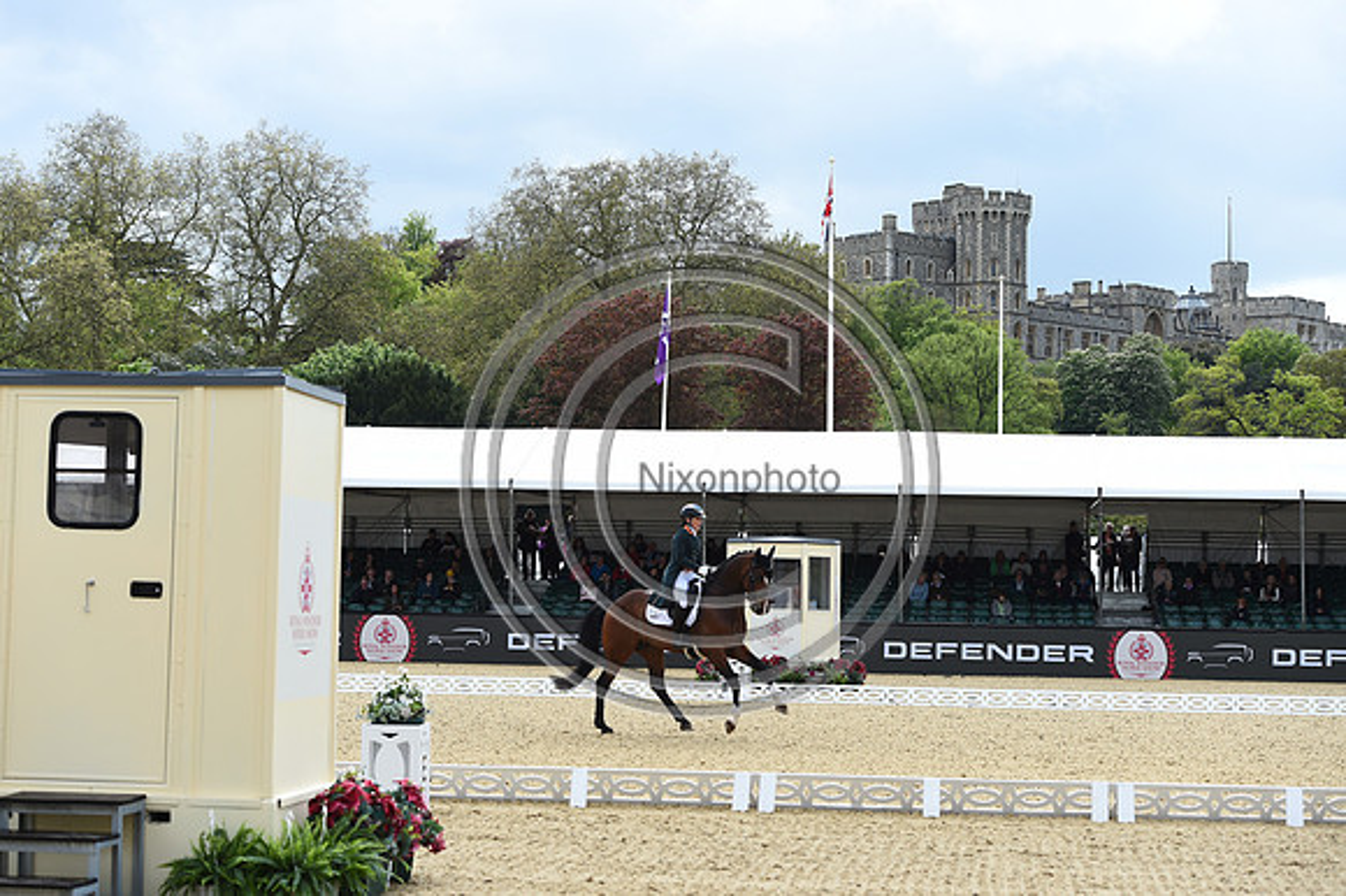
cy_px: 448
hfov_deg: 28.9
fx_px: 2616
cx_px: 673
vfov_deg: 19.4
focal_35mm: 70
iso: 320
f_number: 5
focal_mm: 70
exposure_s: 1/1250
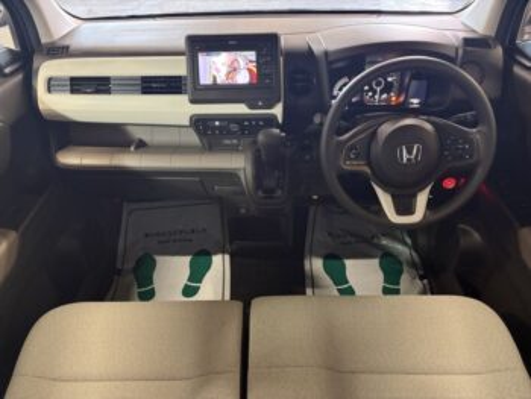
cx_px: 266
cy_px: 200
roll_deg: +1.7
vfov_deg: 53.1
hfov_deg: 67.3
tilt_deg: -39.3
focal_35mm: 26
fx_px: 399
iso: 500
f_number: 1.6
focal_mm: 5.96
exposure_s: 1/24
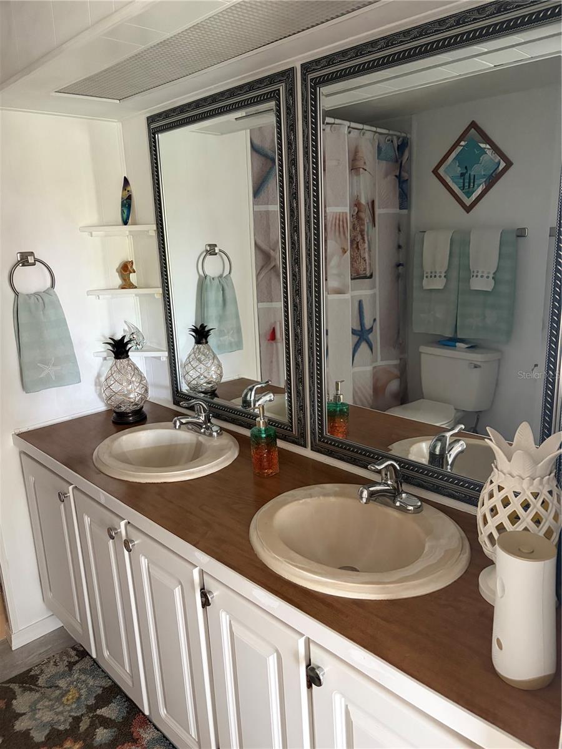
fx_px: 563
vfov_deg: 67.3
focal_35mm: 26
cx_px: 281
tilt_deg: -12.9
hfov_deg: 53.1
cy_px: 374
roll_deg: +2.6
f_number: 1.6
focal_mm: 5.96
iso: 500
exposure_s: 1/49
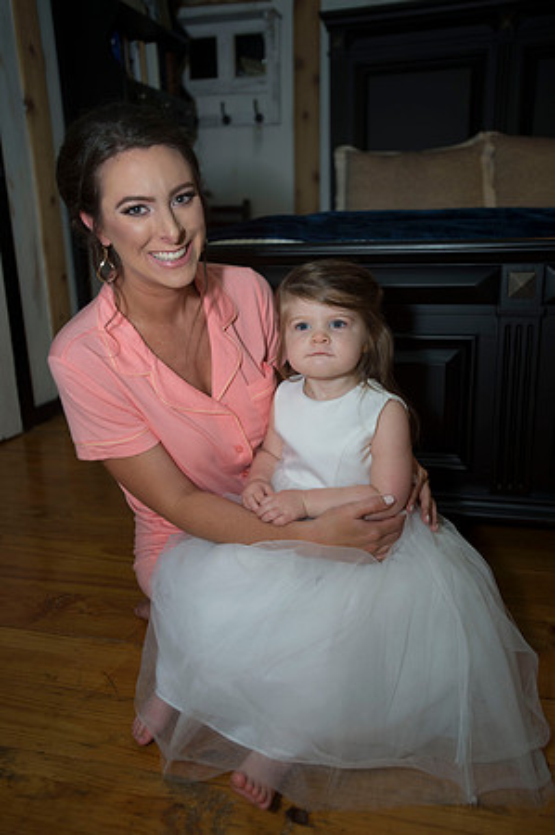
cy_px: 418
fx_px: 695
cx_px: 278
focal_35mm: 30
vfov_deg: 62.0
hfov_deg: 43.5
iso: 320
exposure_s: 1/125
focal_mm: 30
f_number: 2.8
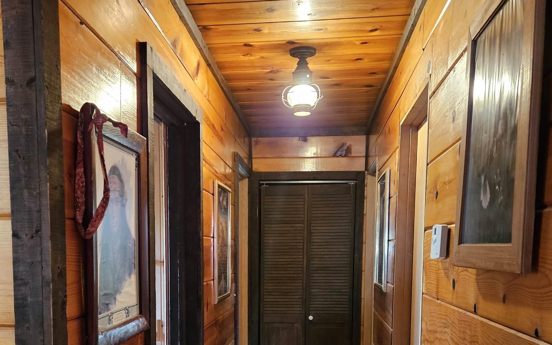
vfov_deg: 31.5
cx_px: 254
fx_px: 587
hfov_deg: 50.3
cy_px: 301
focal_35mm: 39
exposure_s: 1/30
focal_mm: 5.4
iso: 640
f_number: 1.8
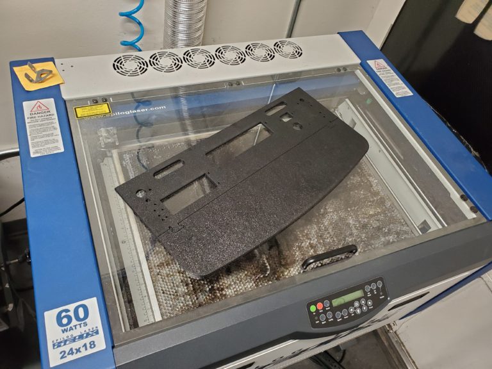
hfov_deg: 67.3
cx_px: 246
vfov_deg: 53.1
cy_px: 184
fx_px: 370
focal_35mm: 26
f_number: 2.4
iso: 400
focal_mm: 4.3
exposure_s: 1/39
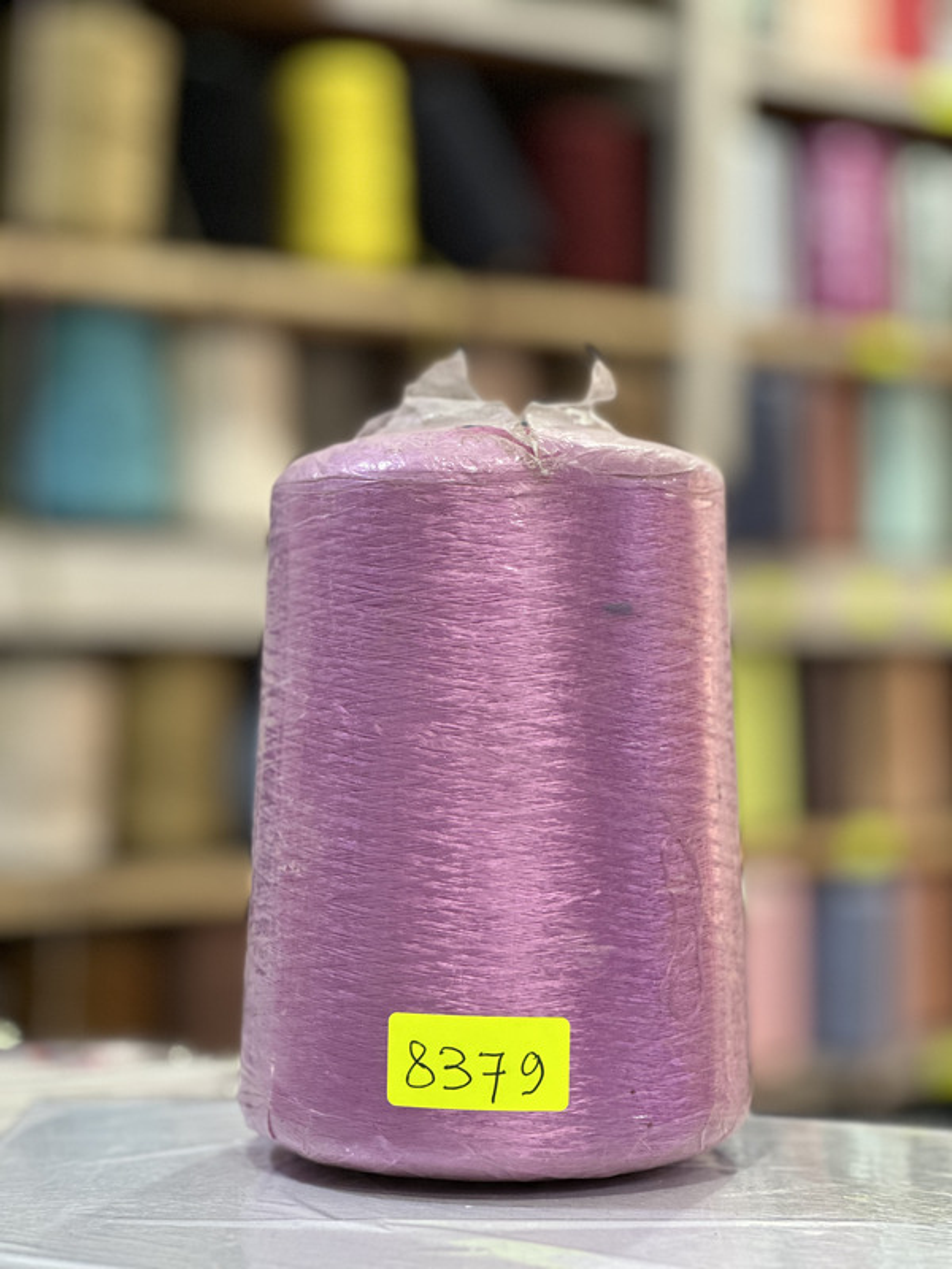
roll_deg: -0.7
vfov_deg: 25.3
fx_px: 2824
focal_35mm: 77
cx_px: 476
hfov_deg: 19.1
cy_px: 634
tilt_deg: +0.1
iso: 160
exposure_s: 1/33
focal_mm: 9
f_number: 2.8
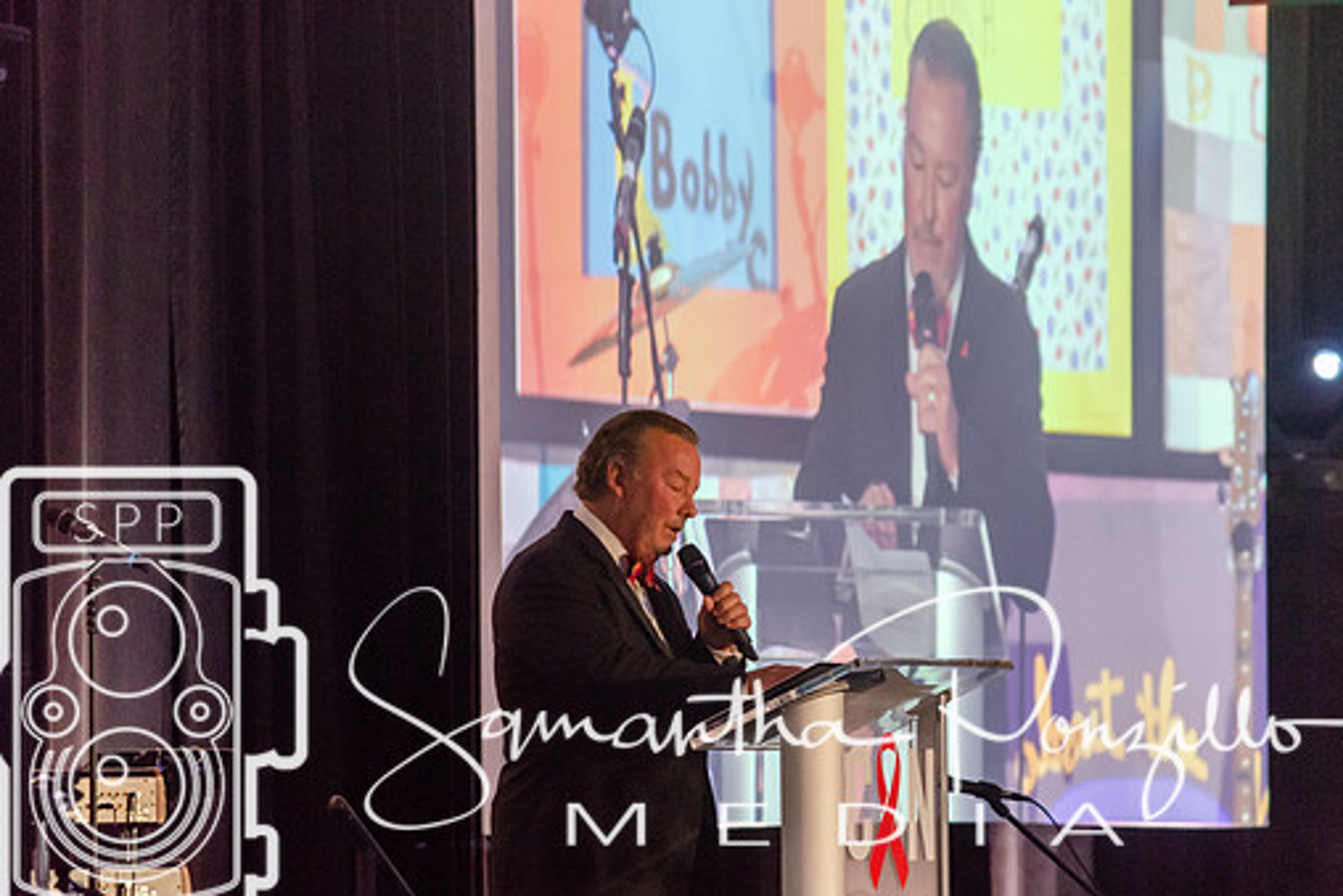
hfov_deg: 6.2
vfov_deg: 4.1
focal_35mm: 333
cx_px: 685
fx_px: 12426
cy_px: 489
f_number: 5
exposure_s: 1/80
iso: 3200
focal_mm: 195
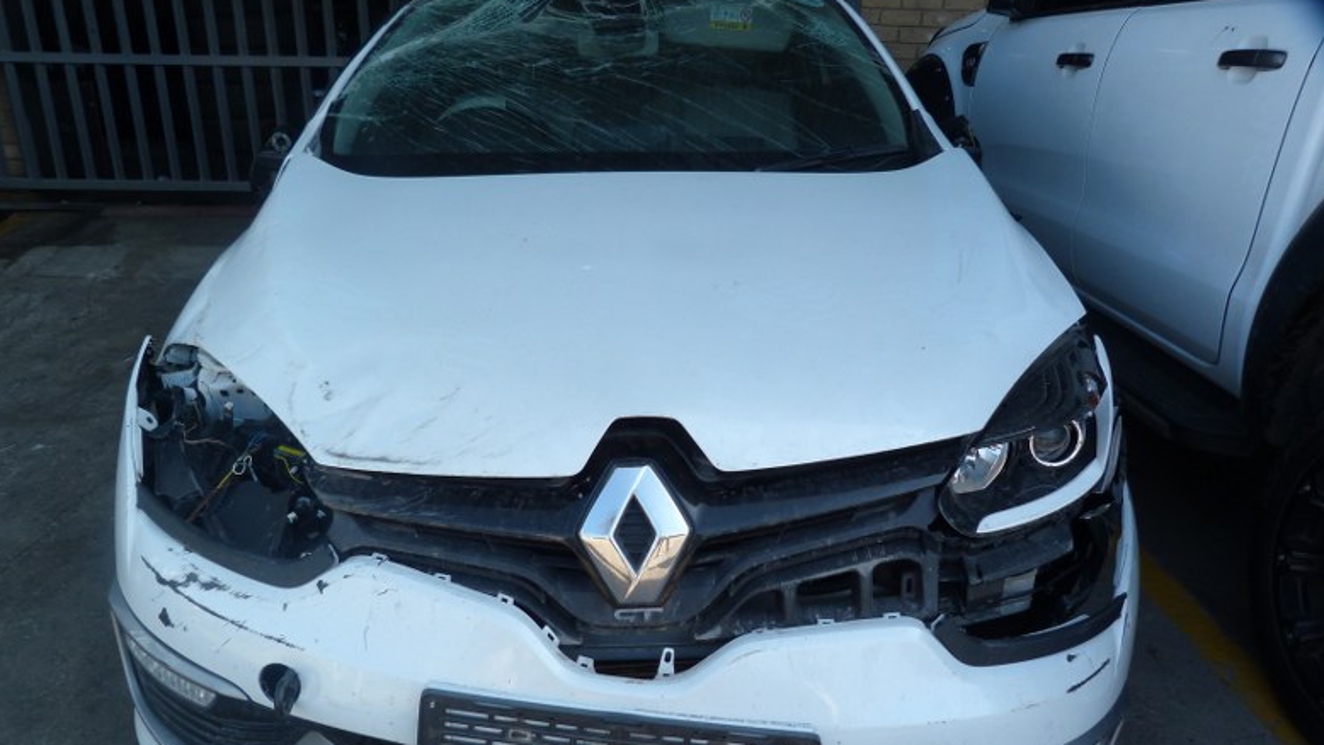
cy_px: 490
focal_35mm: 28
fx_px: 983
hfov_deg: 67.9
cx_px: 655
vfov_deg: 41.1
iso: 80
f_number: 3.6
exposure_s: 1/125
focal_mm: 4.5
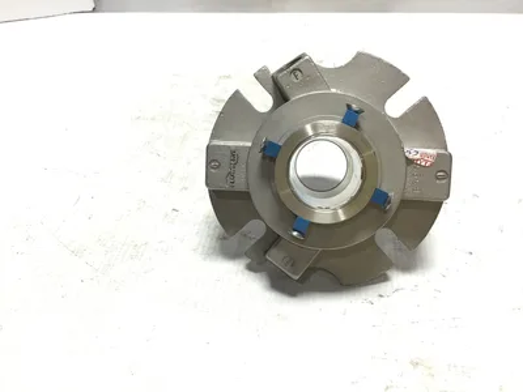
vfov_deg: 45.4
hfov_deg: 58.4
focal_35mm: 31
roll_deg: +1.7
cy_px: 196
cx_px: 262
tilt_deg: -40.1
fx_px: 468
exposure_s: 1/120
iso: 40
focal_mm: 3.3
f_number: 2.4
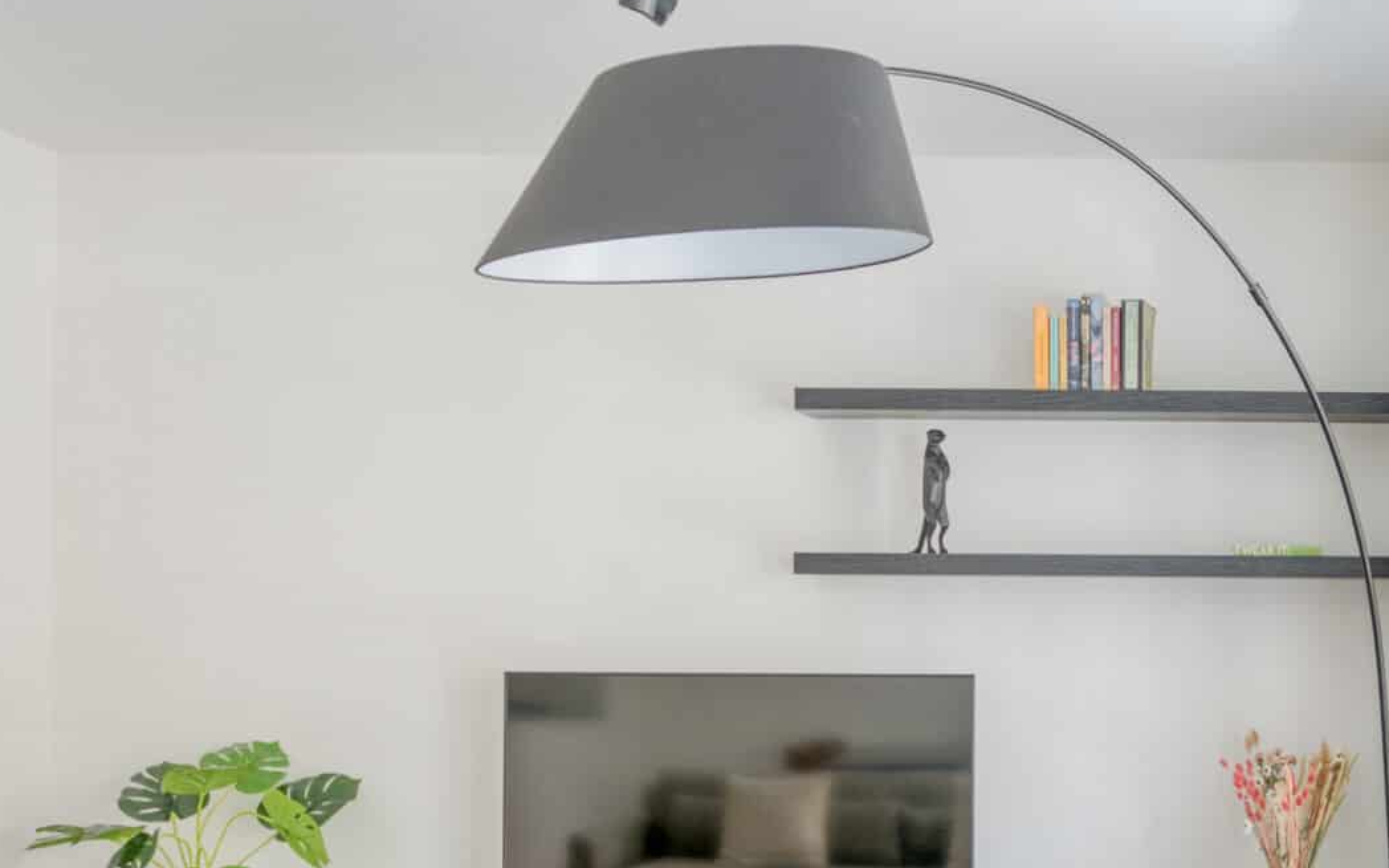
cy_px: 614
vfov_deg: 36.7
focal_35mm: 34
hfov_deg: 55.9
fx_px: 1287
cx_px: 887
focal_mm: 14
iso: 400
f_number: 6.3
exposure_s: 1/20
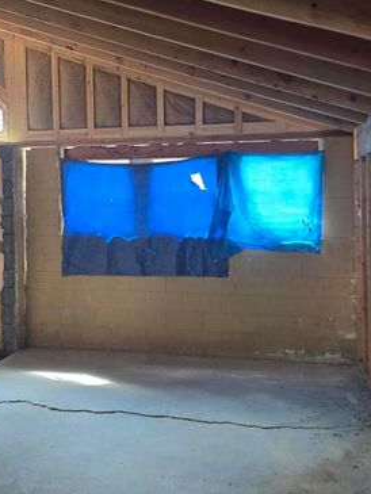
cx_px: 126
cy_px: 212
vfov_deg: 44.7
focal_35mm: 42
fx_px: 600
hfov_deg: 34.1
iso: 250
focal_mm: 6.3
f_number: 1.7
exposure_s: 1/120
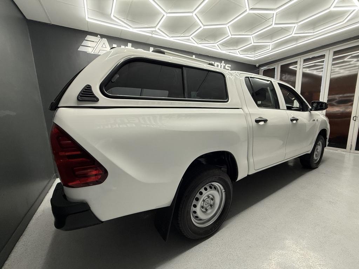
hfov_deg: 102.1
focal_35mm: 14
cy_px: 134
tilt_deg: -8.7
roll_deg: +2.1
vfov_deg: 85.7
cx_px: 180
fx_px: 145
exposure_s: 1/100
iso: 200
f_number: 2.2
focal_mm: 2.22
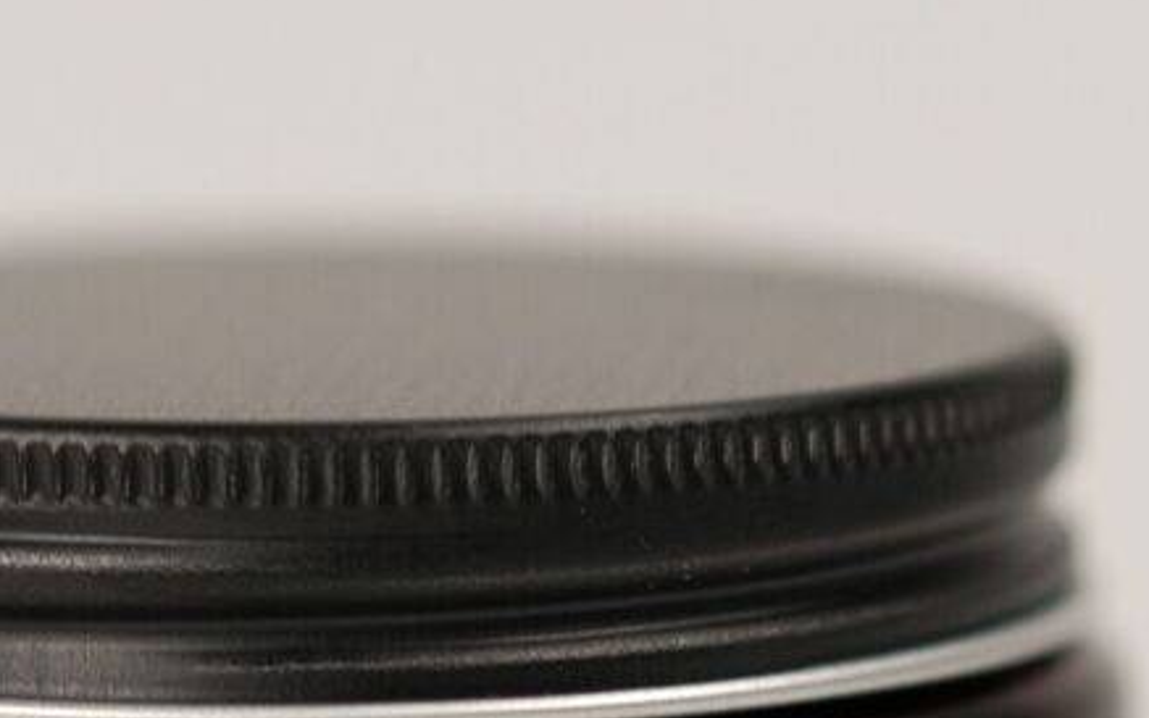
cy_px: 989
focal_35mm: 280
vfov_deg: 4.7
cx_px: 300
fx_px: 8767
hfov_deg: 7.5
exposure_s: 1/125
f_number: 2
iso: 200
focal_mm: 50
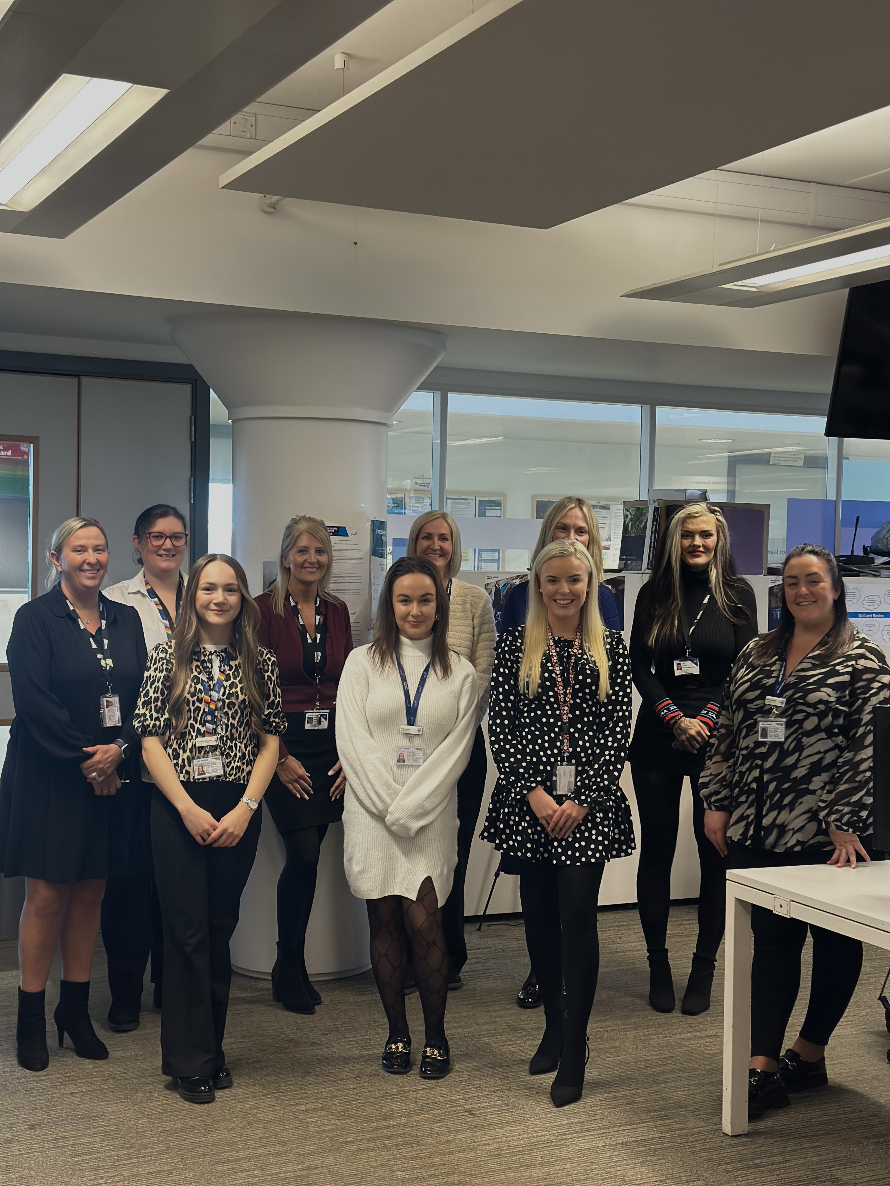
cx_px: 445
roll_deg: -1.0
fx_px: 1645
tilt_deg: -0.9
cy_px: 593
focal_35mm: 48
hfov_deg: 30.3
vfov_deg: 39.7
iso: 250
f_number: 1.78
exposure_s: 1/33
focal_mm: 6.86
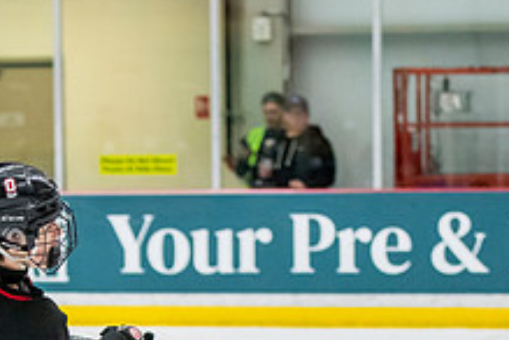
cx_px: 135
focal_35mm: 261
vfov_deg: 5.2
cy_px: 495
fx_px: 3690
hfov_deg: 7.9
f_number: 3.2
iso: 2000
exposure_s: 1/640
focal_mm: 78
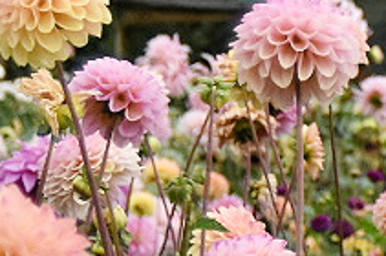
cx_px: 1127
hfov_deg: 5.2
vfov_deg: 3.6
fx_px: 4057
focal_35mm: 379
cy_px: 357
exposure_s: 1/1250
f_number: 4.8
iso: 1000
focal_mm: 38
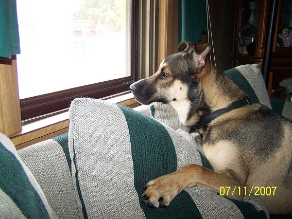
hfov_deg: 48.9
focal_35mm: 38
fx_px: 321
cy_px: 110
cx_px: 146
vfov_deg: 37.8
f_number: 2.8
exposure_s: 1/60
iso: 160
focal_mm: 6.3
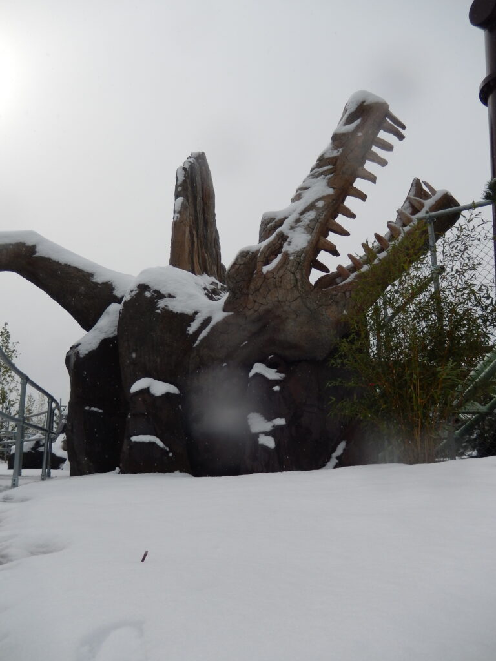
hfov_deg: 49.7
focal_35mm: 28
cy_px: 330
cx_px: 248
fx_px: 535
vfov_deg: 63.4
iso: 125
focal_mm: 5.1
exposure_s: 1/800
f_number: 7.2
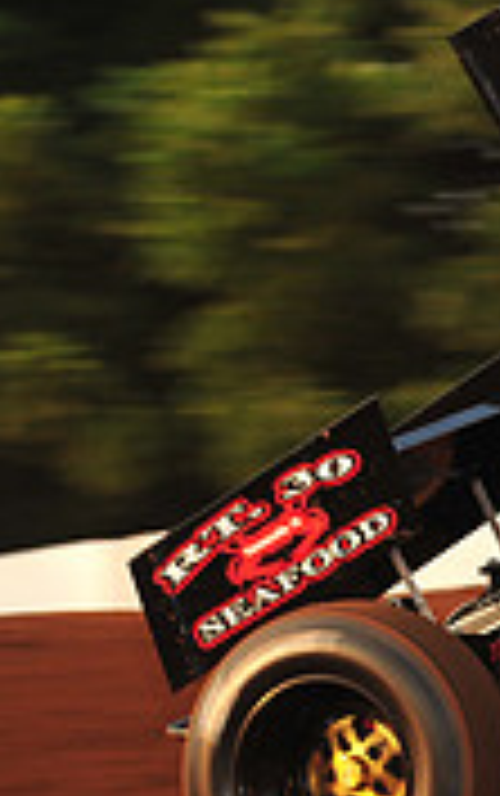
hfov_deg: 2.1
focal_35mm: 618
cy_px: 283
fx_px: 13441
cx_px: 977
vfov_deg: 3.4
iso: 640
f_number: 9
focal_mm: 185
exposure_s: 1/320
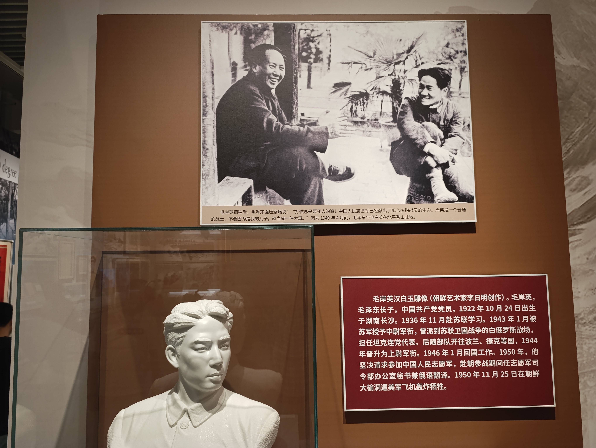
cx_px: 298
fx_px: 397
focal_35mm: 23
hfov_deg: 73.8
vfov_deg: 59.0
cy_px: 224
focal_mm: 6.14
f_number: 1.6
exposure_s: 1/100
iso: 500
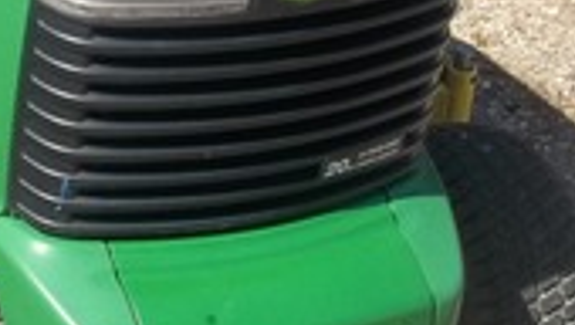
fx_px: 1755
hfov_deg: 17.8
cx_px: -101
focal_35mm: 115
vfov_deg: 10.4
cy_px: -78
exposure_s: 1/125
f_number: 8
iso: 64
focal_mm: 5.9
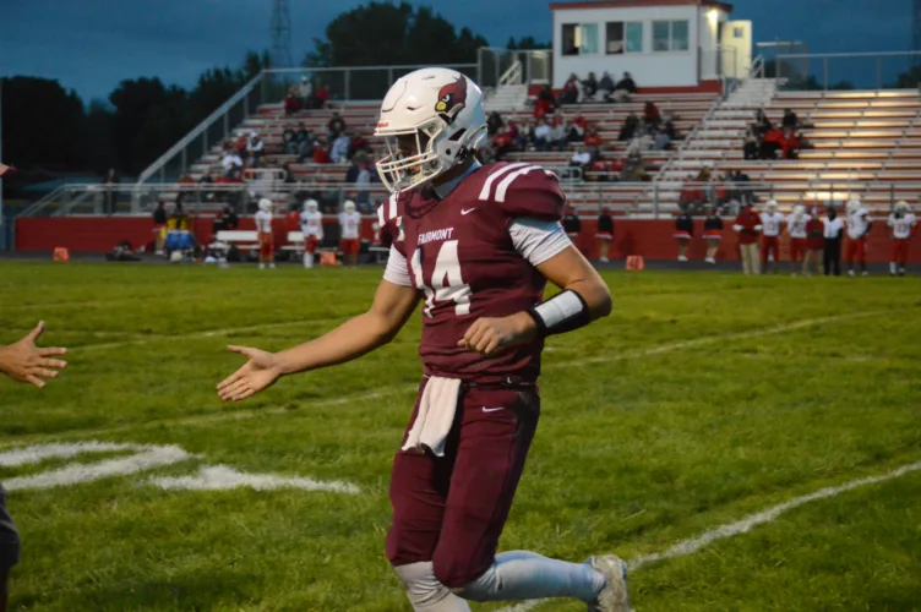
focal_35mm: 93
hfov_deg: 21.9
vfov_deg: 14.7
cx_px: 460
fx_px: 2377
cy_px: 306
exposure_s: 1/320
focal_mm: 62
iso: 6400
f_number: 4.5
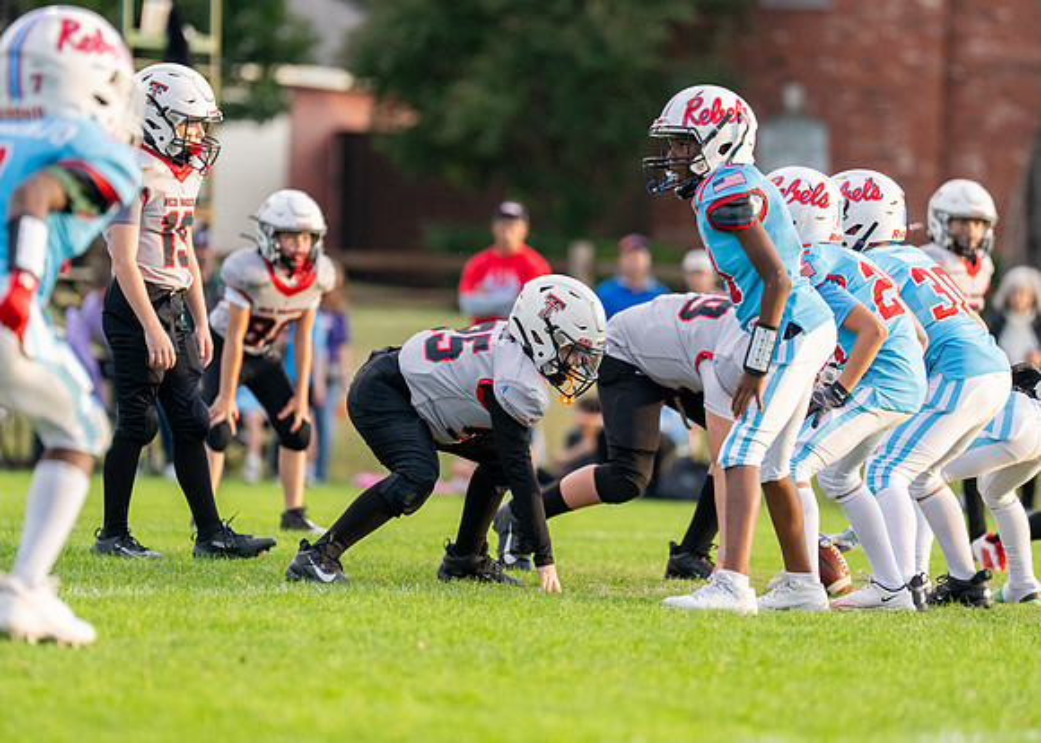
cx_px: 534
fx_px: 9736
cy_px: 355
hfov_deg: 6.1
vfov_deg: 4.4
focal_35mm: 329
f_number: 2.8
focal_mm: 200
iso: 640
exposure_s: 1/2000
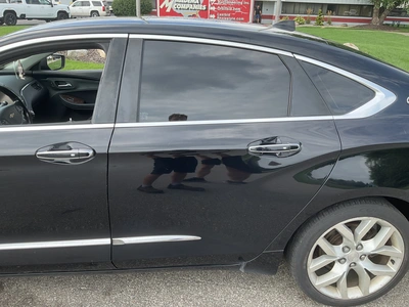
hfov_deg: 61.7
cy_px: 154
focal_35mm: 29
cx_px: 204
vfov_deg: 48.2
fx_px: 343
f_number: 1.8
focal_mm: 3
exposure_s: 1/289
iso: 25
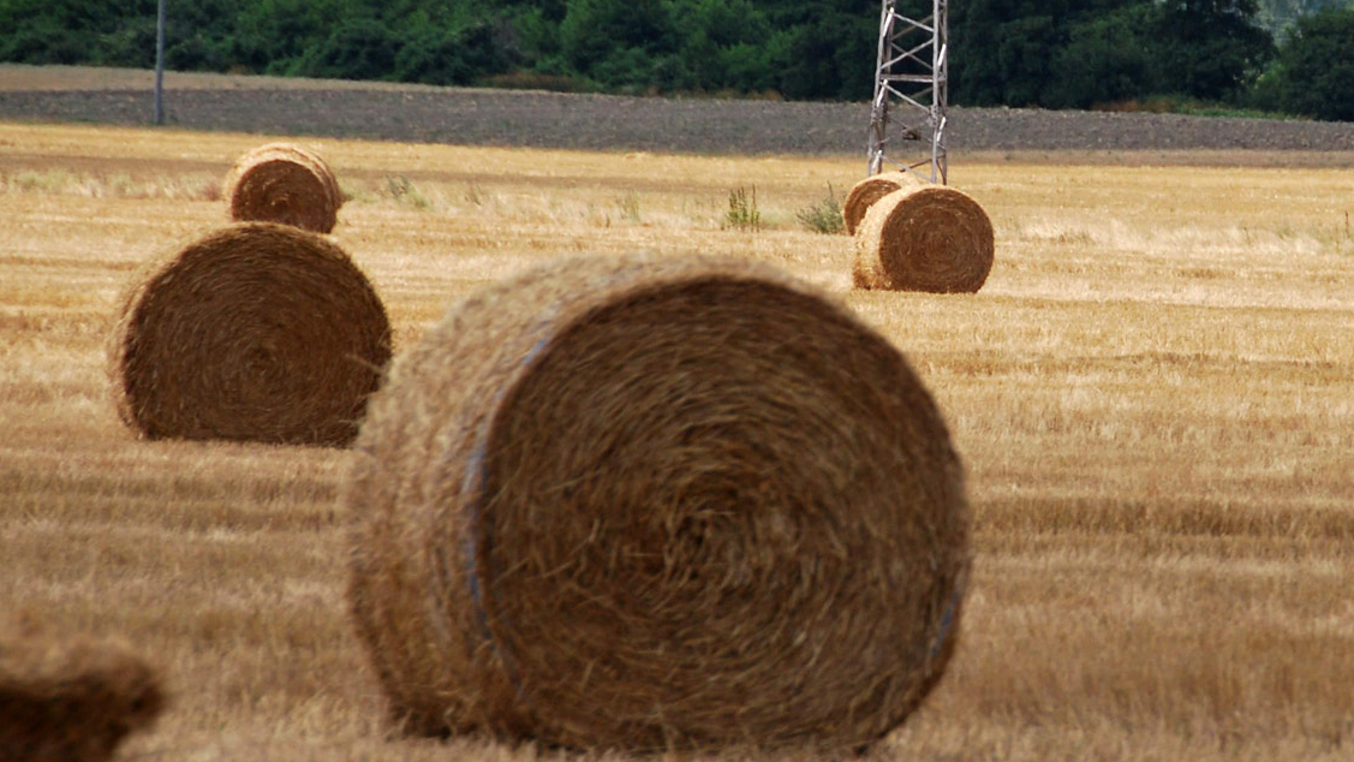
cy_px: 251
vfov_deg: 3.1
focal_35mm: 386
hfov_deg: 5.6
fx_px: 13857
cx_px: 1099
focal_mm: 135
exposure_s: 1/1000
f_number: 5.6
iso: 200
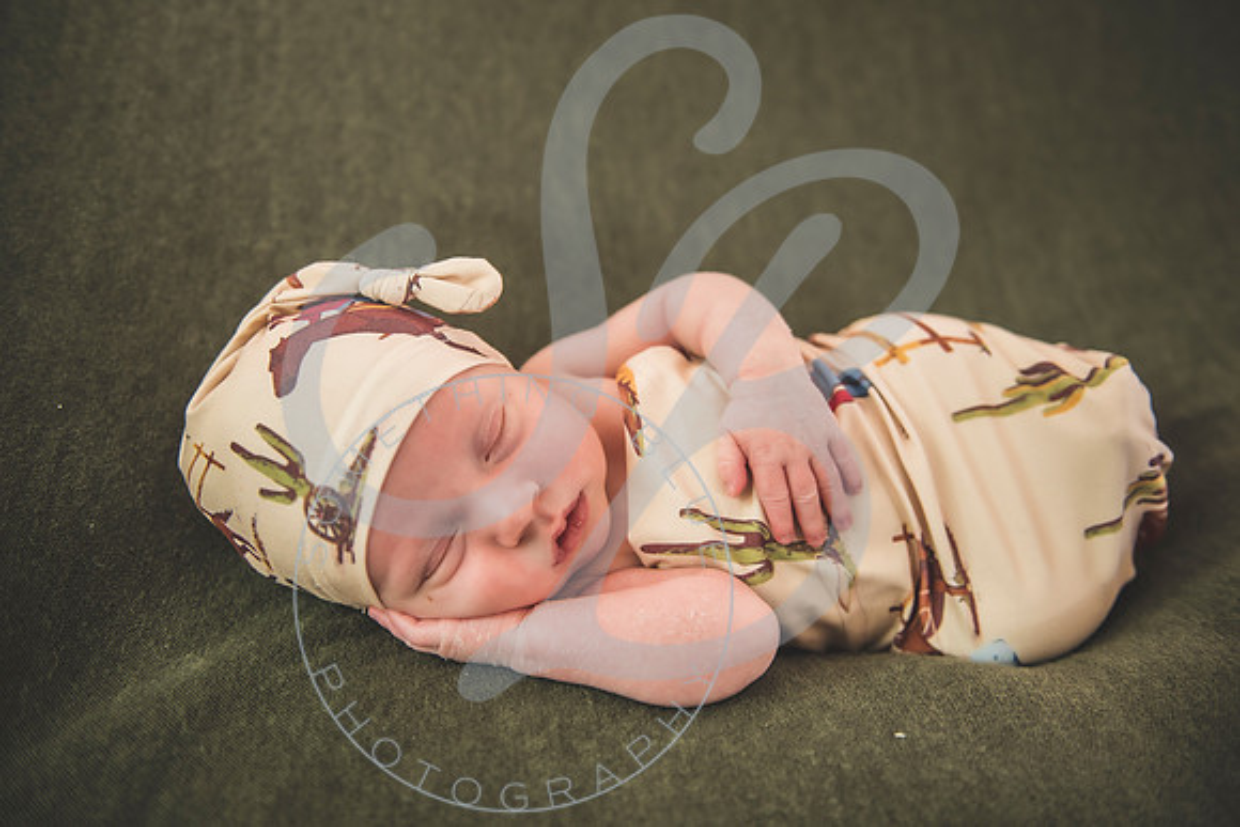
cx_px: 620
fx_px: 1171
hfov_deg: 55.8
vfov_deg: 38.9
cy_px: 414
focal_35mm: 34
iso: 400
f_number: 2.8
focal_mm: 34
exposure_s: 1/125
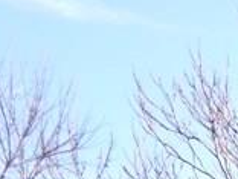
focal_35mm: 164
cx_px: 716
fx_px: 1128
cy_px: 539
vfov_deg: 7.8
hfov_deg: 9.4
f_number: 3.1
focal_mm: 4.5
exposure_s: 1/400
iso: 125
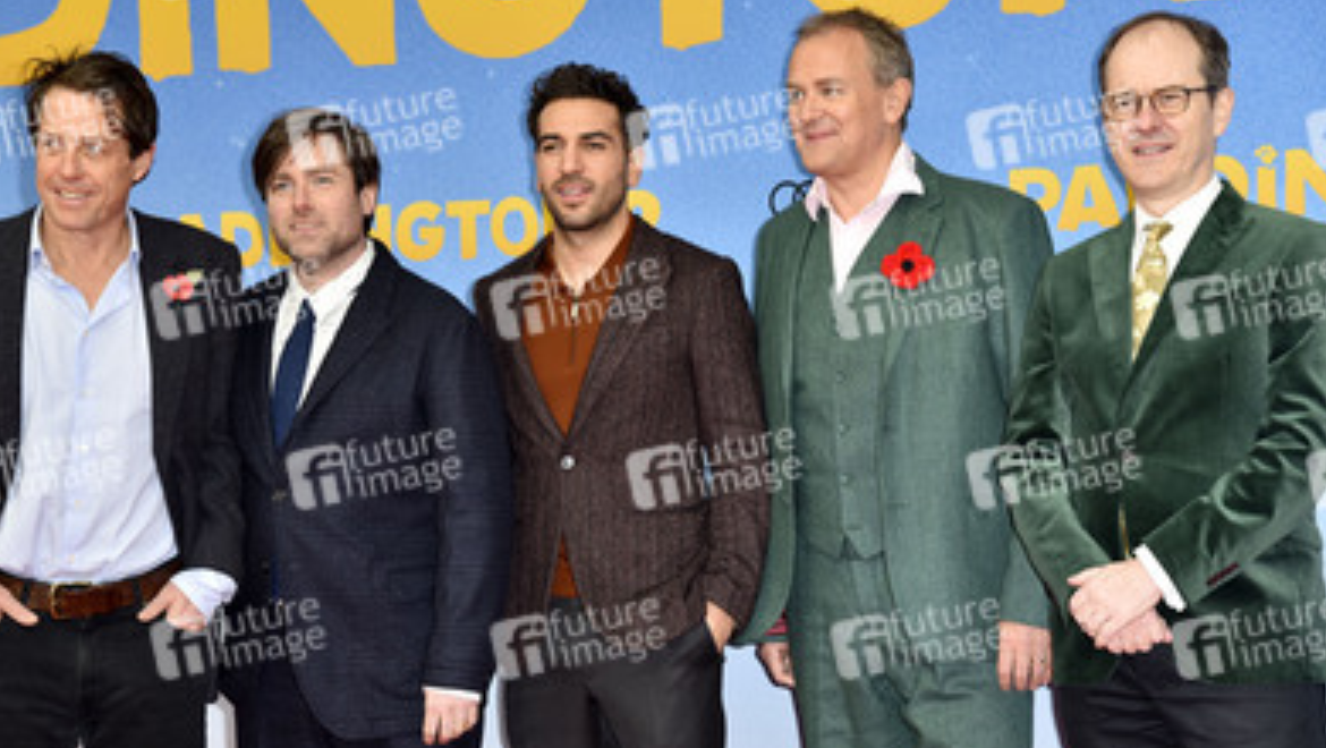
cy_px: 384
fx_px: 3659
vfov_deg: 11.7
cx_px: 624
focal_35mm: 104
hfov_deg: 20.5
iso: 640
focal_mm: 86
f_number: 5.6
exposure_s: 1/200
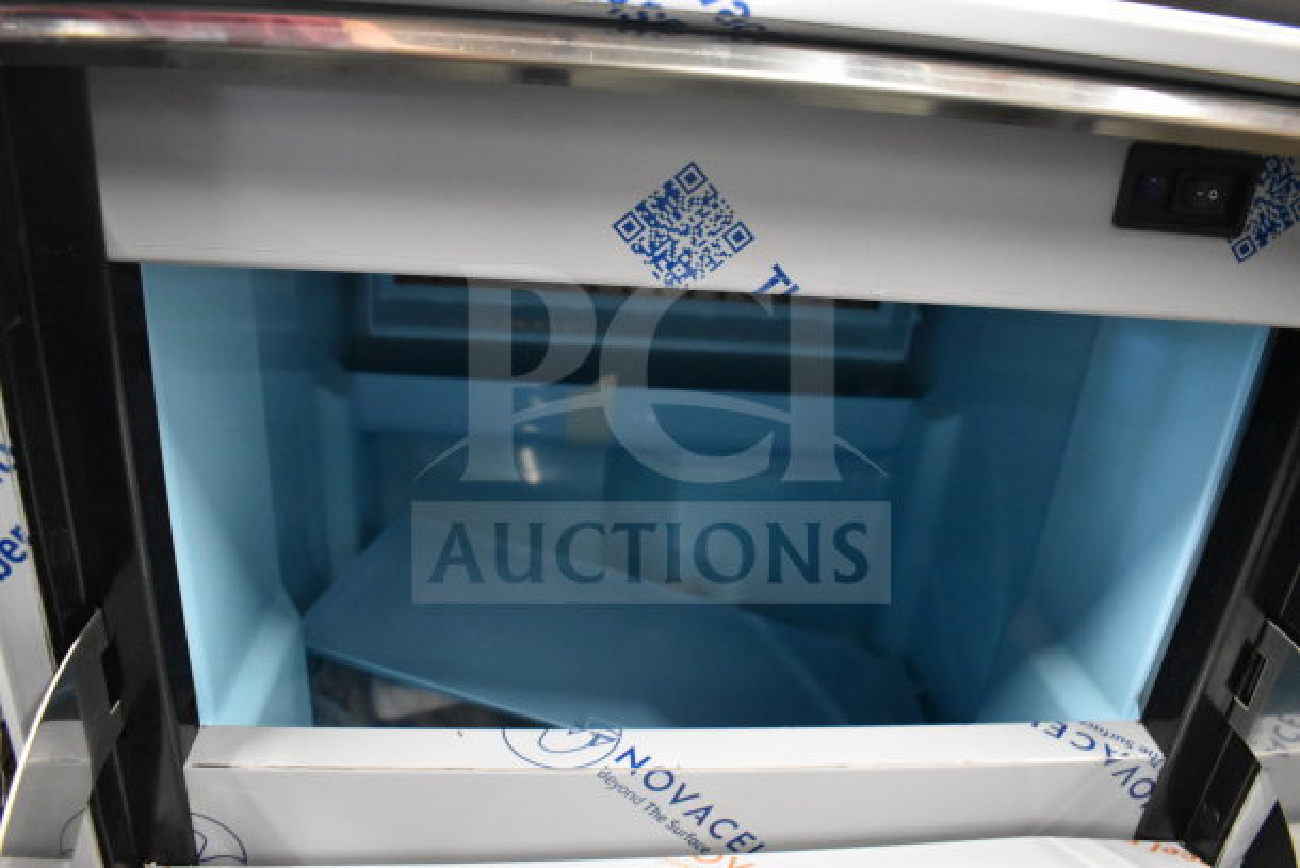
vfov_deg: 48.0
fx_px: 975
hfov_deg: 67.4
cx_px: 650
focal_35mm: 27
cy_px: 434
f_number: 3.5
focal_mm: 18
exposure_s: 1/30
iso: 4500
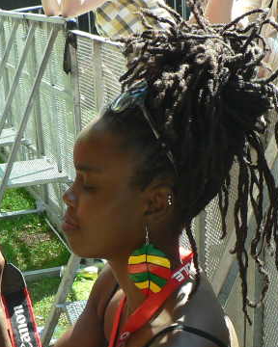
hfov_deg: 26.3
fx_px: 586
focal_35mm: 57
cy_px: 208
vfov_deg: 32.9
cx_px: 70
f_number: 3.6
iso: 64
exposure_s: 1/80
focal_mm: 6
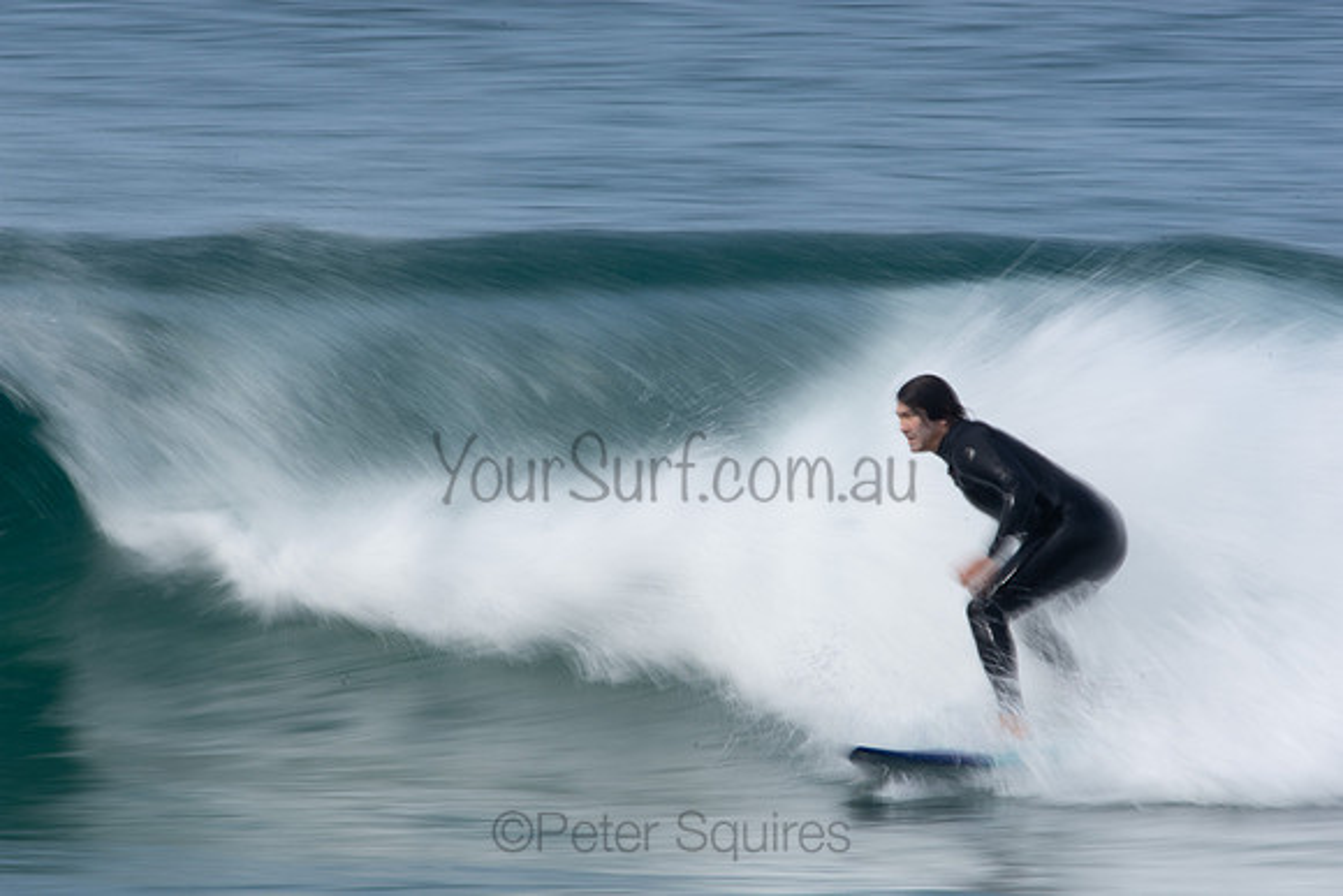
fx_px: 27984
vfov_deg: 1.8
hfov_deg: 2.7
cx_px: 672
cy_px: 448
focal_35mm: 750
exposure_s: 1/20
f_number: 32
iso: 100
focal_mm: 500
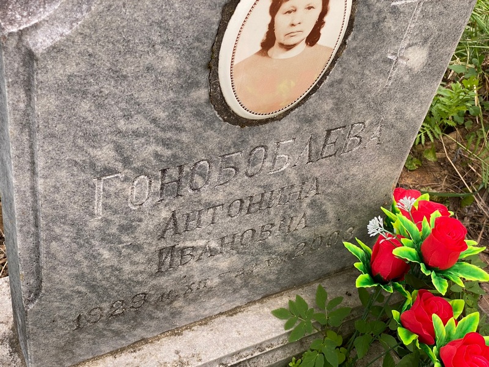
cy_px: 184
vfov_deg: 28.0
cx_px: 244
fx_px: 735
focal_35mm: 52
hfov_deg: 36.8
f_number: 2
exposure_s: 1/202
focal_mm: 6
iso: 20
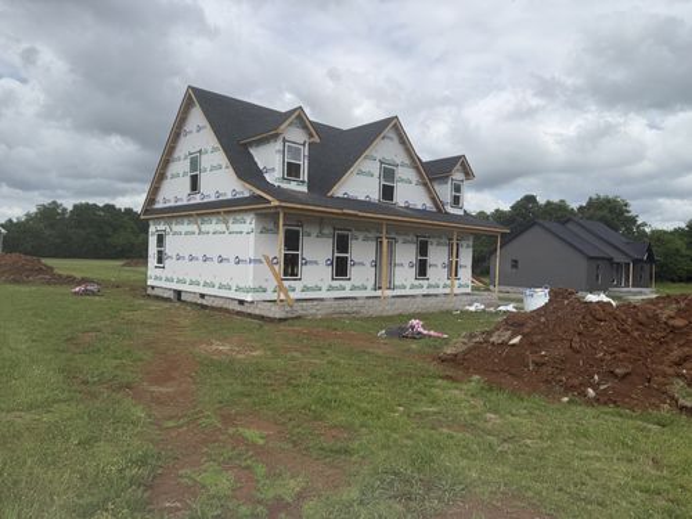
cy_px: 260
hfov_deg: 71.6
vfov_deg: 56.8
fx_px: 480
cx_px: 346
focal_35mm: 24
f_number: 1.78
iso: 80
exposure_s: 1/6173
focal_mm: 6.76
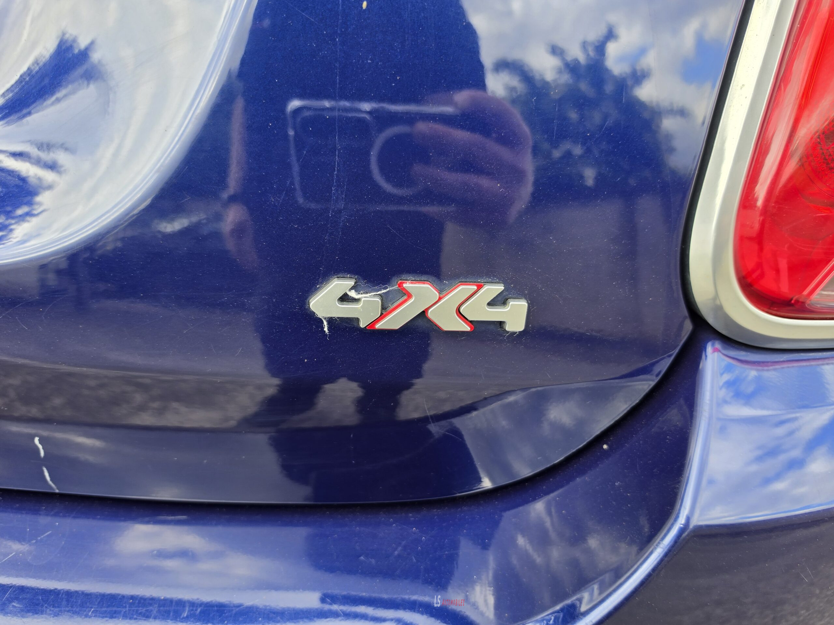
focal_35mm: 23
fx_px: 554
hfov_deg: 73.9
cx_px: 417
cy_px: 312
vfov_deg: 58.9
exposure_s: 1/359
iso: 32
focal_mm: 6.5
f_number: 1.4
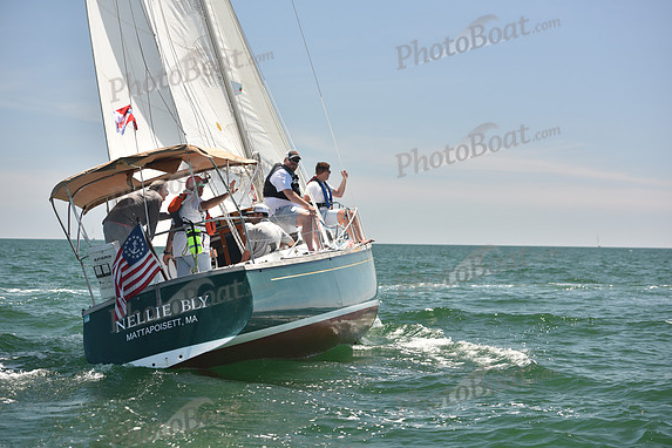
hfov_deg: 24.5
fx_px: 1549
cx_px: 335
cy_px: 225
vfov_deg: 16.5
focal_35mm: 83
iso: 250
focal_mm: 82
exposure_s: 1/800
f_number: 4.5
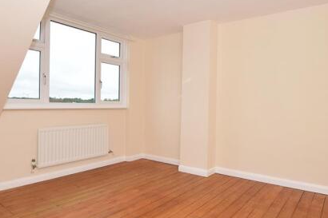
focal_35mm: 24
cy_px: 105
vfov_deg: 53.1
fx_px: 219
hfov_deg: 73.7
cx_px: 171
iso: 400
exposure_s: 1/100
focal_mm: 10
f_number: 8
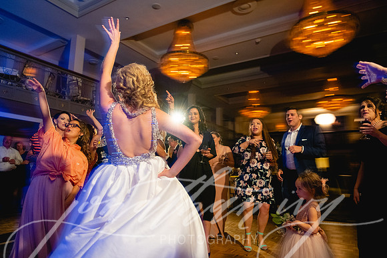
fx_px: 258
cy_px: 129
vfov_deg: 53.2
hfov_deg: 73.7
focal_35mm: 24
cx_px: 194
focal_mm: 24
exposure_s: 1/160
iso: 2000
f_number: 2.8
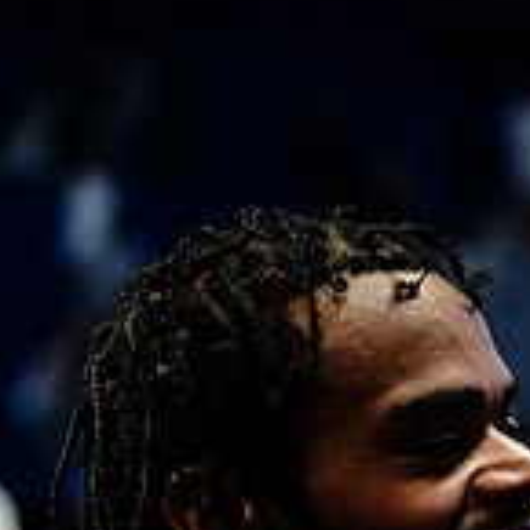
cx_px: 369
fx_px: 3205
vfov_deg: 9.3
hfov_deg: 9.4
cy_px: 735
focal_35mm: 185
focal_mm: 70
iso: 5000
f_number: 2.8
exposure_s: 1/1600
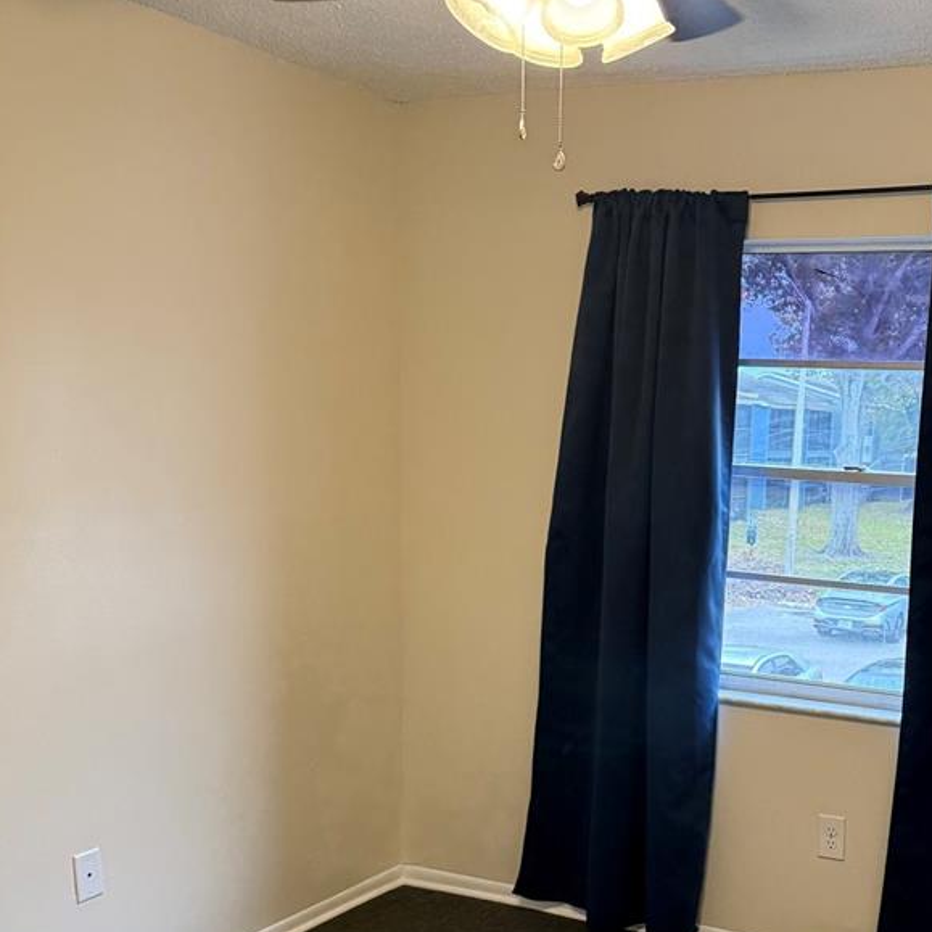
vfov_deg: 37.5
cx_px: 710
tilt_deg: -9.9
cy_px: 681
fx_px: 1340
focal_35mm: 44
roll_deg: -2.6
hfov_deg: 37.3
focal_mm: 6.76
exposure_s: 1/120
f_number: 1.78
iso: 320
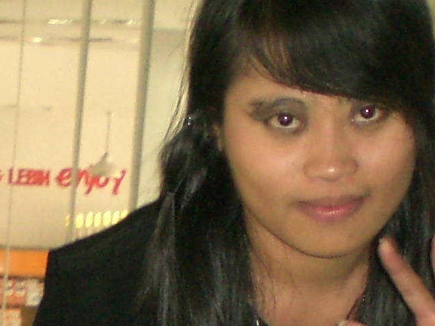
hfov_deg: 11.8
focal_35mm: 167
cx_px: 62
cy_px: 544
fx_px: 2099
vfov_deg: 8.6
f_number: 3.1
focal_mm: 6.3
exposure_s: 1/30
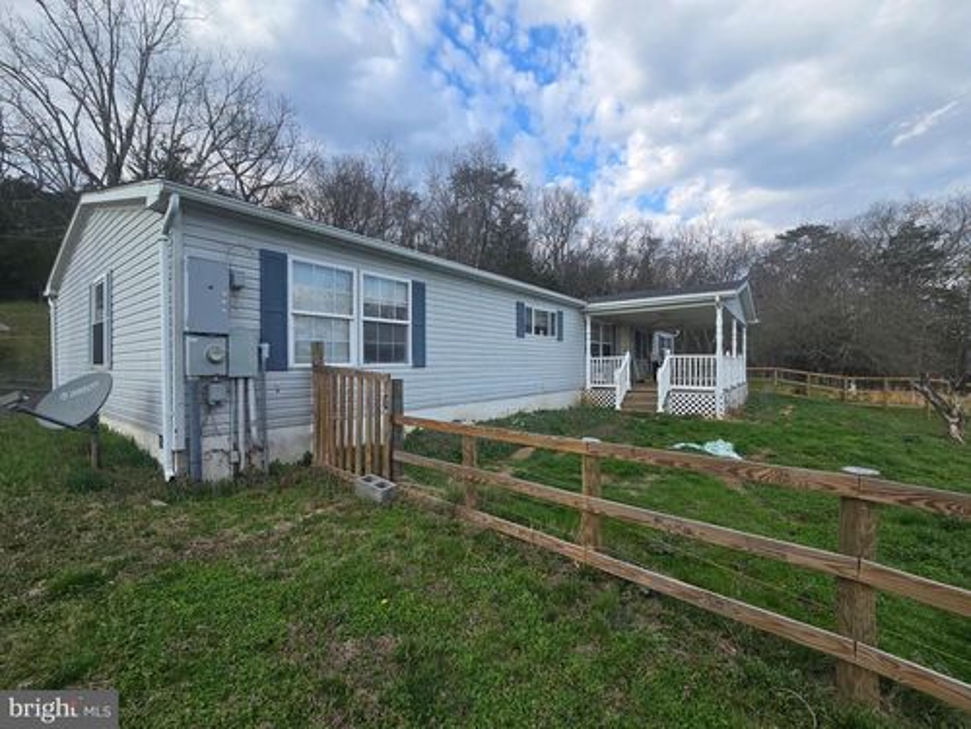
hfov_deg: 106.2
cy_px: 364
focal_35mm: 13
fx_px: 365
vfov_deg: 89.9
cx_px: 486
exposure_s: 1/666
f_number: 2.2
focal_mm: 2.2
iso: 50
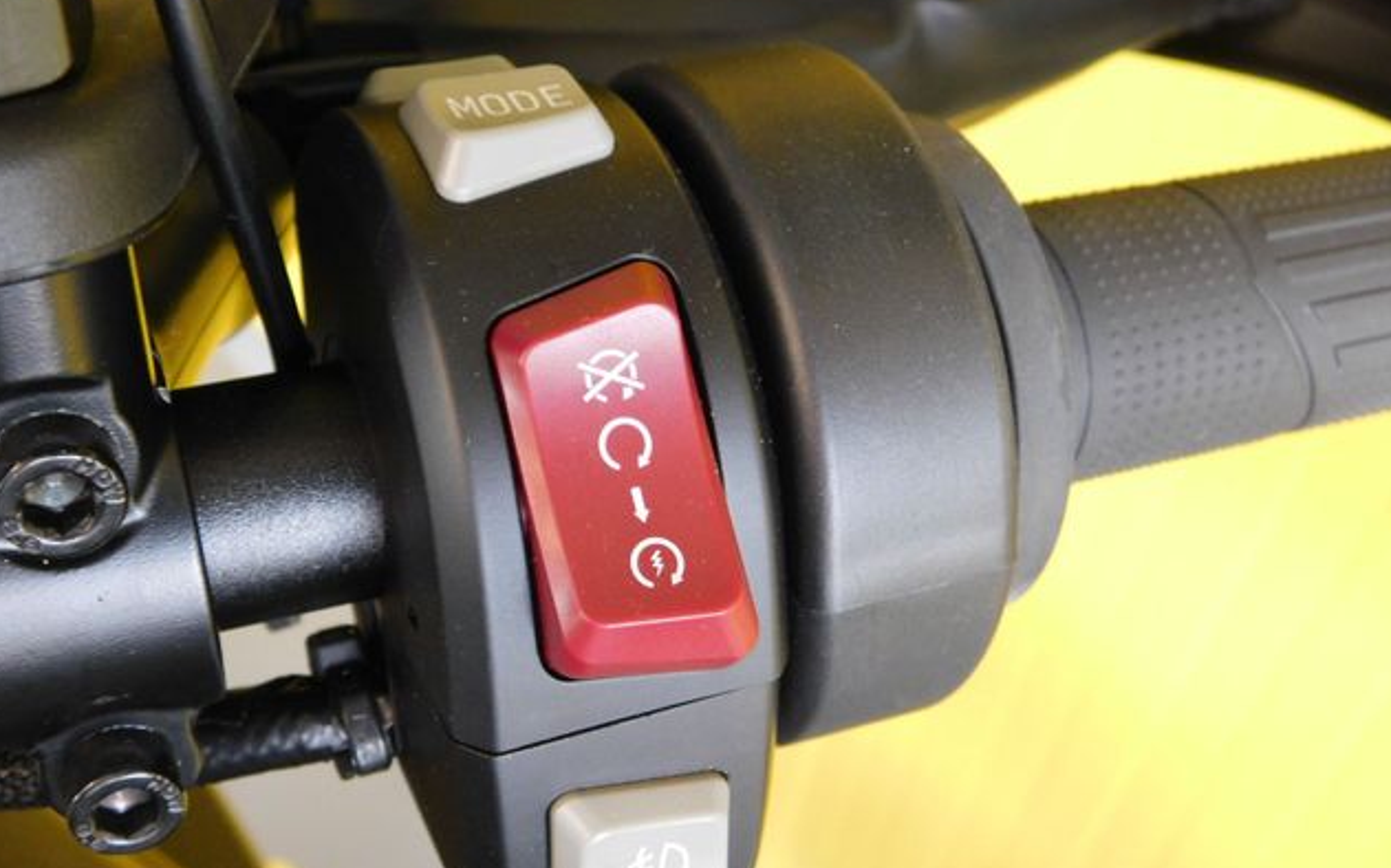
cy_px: 460
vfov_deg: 29.8
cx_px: 692
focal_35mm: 43
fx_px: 1630
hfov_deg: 46.2
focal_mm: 7.1
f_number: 3.6
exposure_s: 1/20
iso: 400
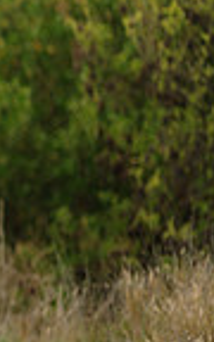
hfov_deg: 2.3
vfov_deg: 3.7
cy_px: 182
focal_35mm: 562
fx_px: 5244
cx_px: -421
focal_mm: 135
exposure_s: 1/400
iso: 50
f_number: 1.8
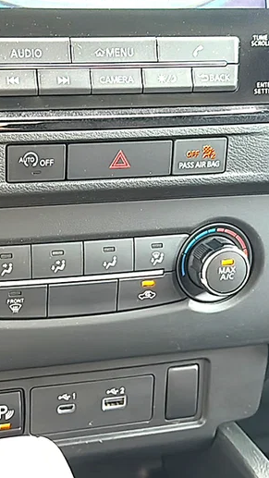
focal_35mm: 59
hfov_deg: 20.3
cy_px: 240
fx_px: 748
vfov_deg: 35.4
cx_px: 92
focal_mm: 6.86
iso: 400
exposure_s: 1/40
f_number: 1.78
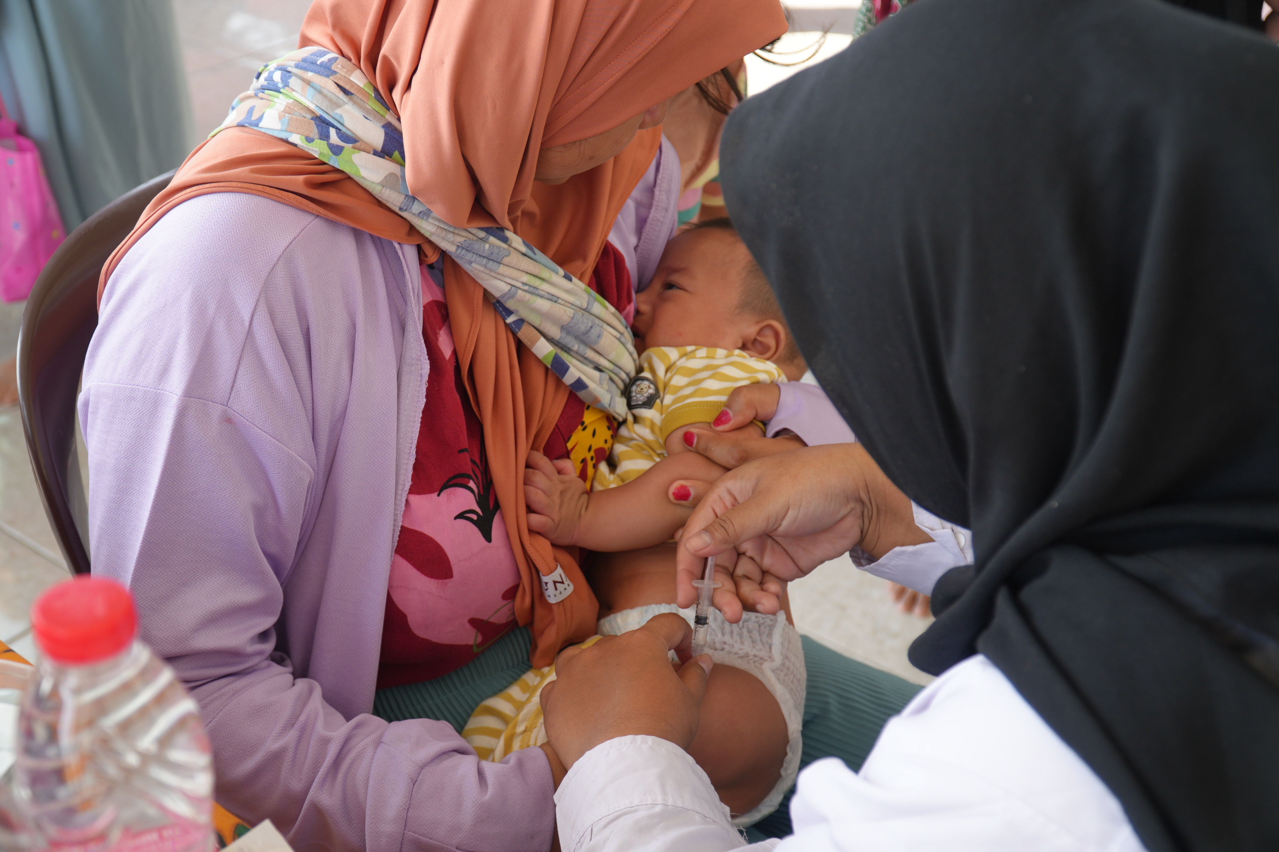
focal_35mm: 44
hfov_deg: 45.0
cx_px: 640
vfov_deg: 30.8
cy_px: 426
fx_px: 1545
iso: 125
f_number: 4
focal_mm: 29
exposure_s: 1/160
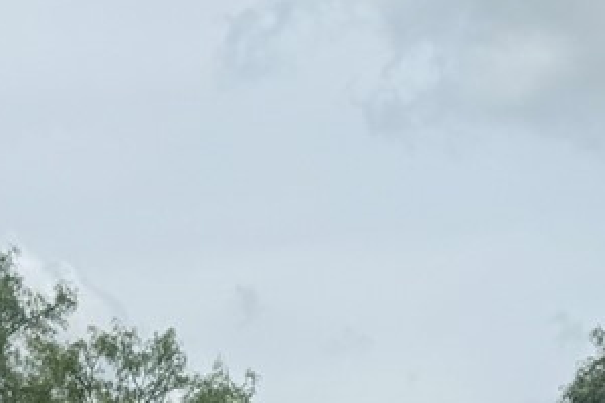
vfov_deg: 7.5
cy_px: 964
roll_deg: +1.0
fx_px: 2872
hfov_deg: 12.0
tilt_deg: +0.7
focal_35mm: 171
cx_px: 297
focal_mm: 6.76
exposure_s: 1/6711
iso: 80
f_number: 1.78
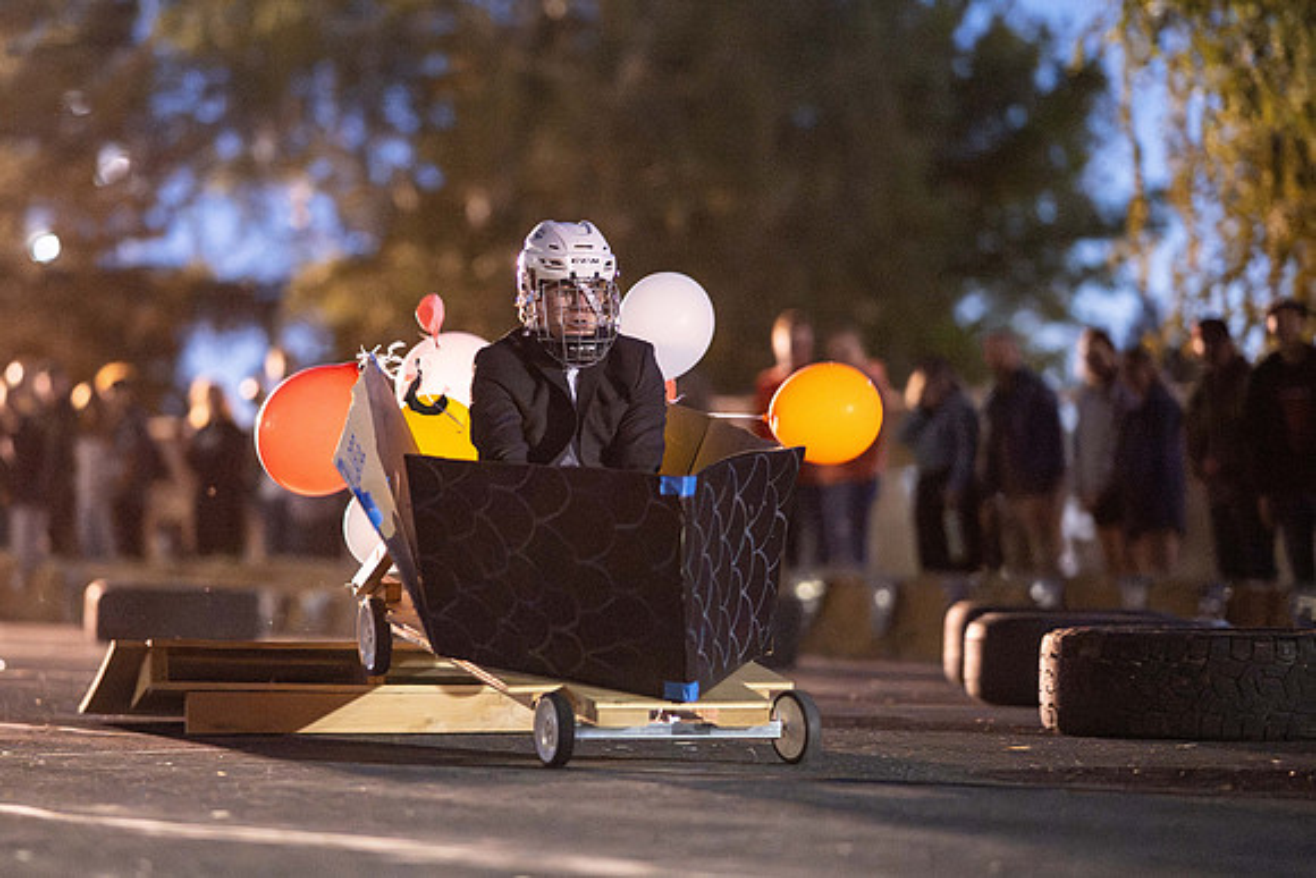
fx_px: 4835
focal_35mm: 132
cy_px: 455
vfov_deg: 10.4
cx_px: 487
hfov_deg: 15.5
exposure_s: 1/320
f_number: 1.4
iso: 8000
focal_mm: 105
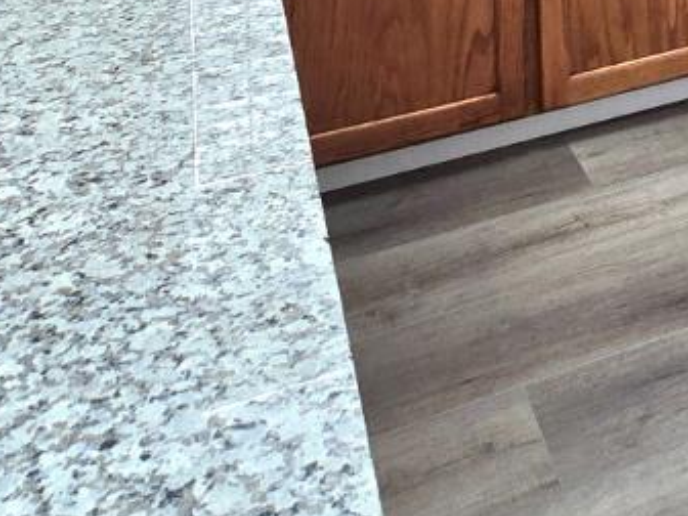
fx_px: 1153
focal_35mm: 58
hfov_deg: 28.9
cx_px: 819
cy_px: -486
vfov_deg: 18.1
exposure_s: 1/60.2
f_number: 2.2
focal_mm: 2.2
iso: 50
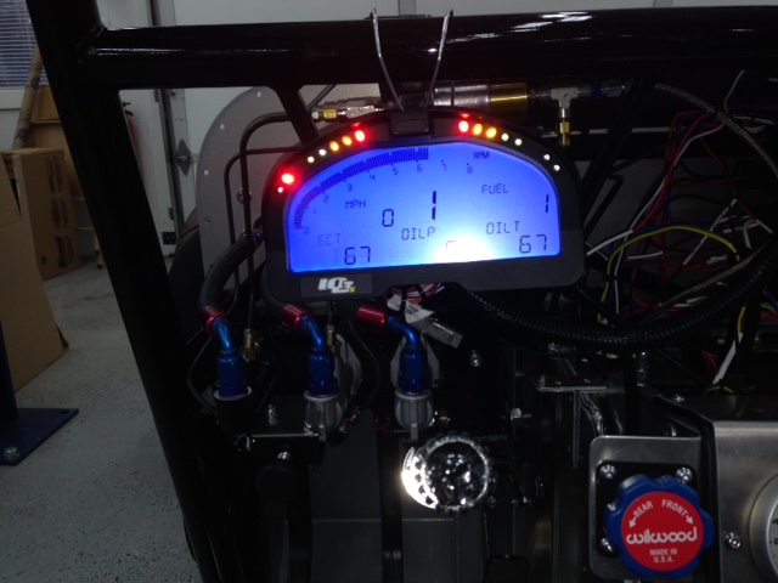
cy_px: 292
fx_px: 742
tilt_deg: -14.5
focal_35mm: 33
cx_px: 389
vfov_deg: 42.9
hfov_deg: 55.4
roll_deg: +2.3
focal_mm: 4.12
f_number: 2.4
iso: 50
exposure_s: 1/61
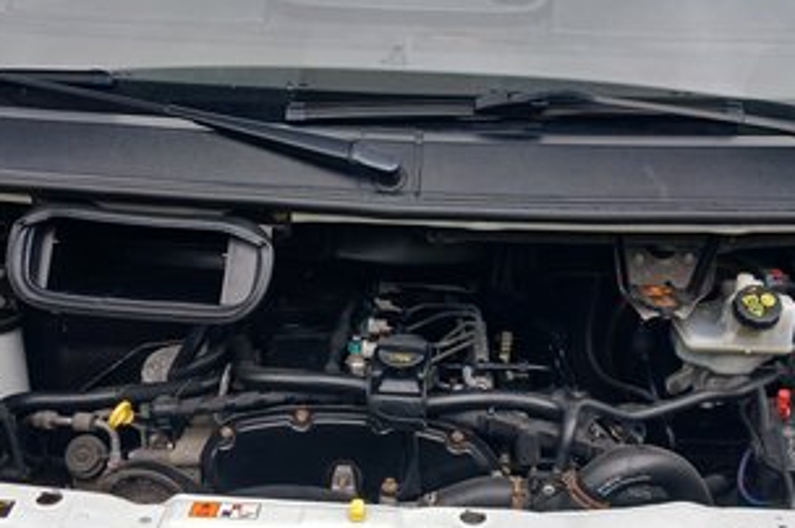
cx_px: 424
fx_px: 816
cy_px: 327
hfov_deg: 51.9
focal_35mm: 37
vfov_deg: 35.7
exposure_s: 1/100
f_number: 1.8
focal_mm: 4
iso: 25
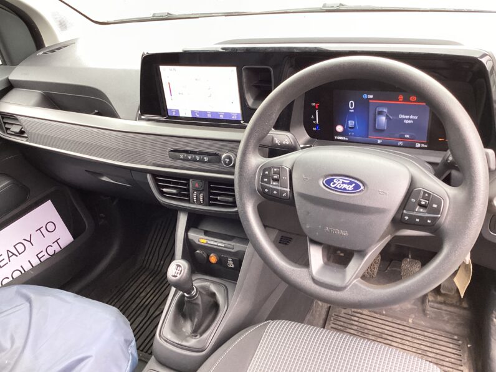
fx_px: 444
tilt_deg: -34.1
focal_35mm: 31
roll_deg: +9.7
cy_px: 186
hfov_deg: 58.4
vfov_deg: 45.4
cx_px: 248
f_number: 2.4
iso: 64
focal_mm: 3.3
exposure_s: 1/60
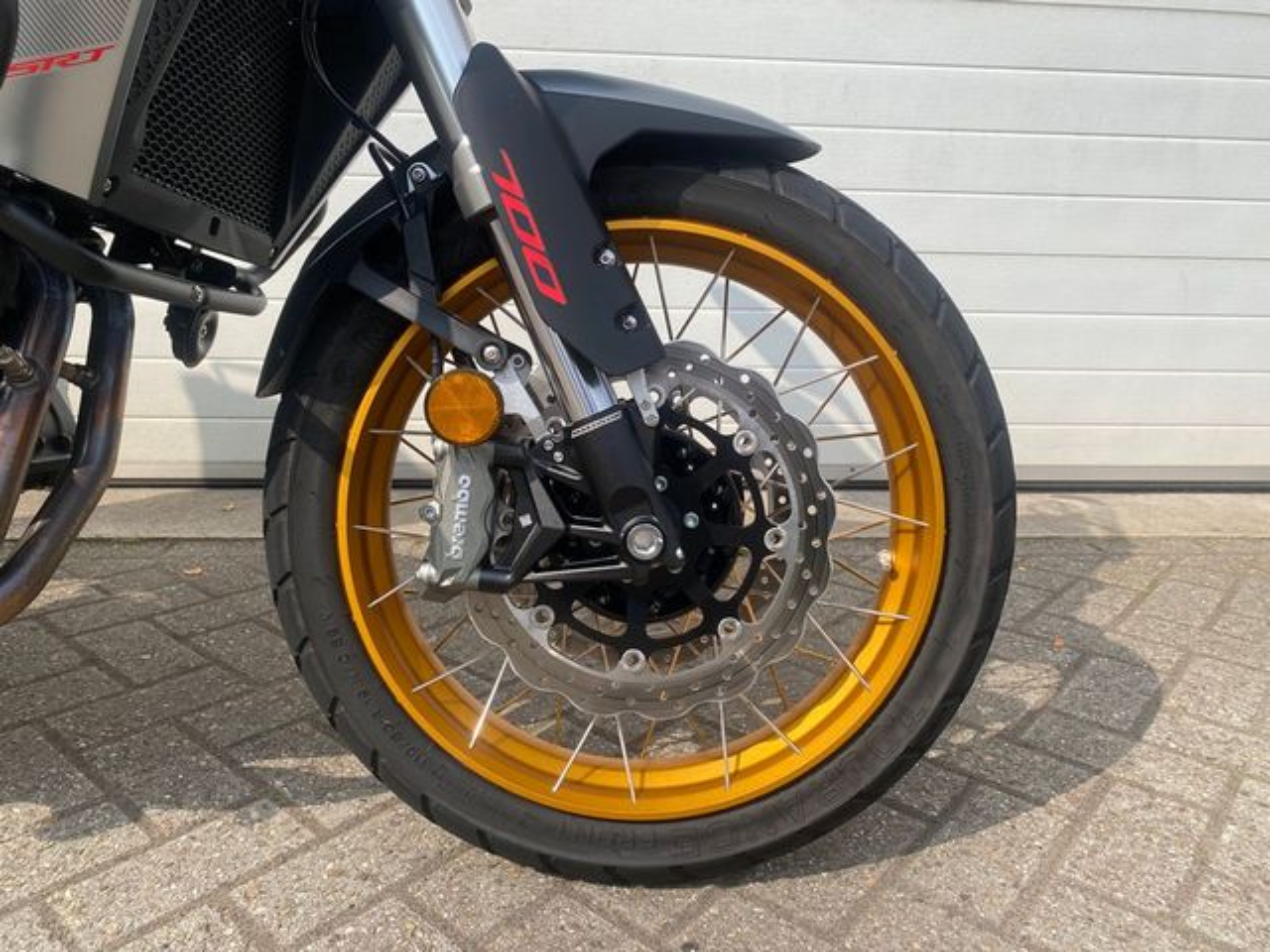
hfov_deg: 67.3
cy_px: 476
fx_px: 954
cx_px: 635
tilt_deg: -14.4
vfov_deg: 53.1
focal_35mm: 26
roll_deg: -1.7
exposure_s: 1/2315
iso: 32
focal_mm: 4.25
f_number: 1.8
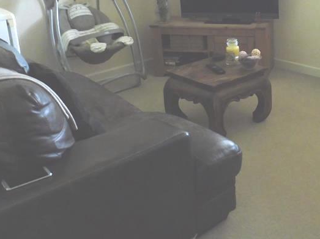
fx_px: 434
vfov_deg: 30.2
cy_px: 49
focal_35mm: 47
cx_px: 281
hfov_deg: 38.0
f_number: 3.3
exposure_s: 1/40
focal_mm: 4.3
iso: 400
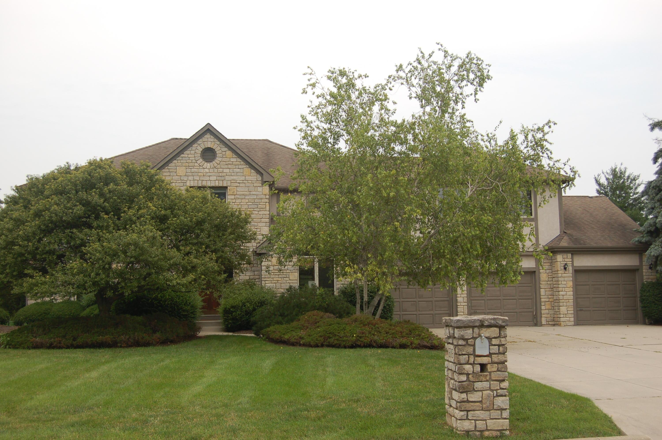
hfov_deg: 49.6
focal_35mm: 39
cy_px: 220
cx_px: 331
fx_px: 716
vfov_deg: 34.1
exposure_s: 1/500
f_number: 5.6
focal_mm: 26
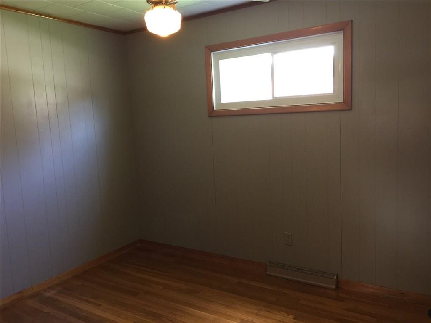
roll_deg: +2.2
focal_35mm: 29
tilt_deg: -5.3
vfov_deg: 48.2
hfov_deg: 61.7
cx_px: 216
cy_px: 162
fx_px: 361
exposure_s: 1/15
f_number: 2.2
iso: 125
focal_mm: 4.15
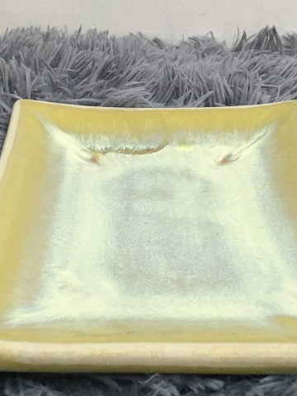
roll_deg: -1.2
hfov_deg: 20.1
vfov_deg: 26.2
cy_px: 87
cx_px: 187
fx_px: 835
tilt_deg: -18.7
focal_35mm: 73
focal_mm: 4.15
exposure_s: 1/33
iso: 100
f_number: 2.2
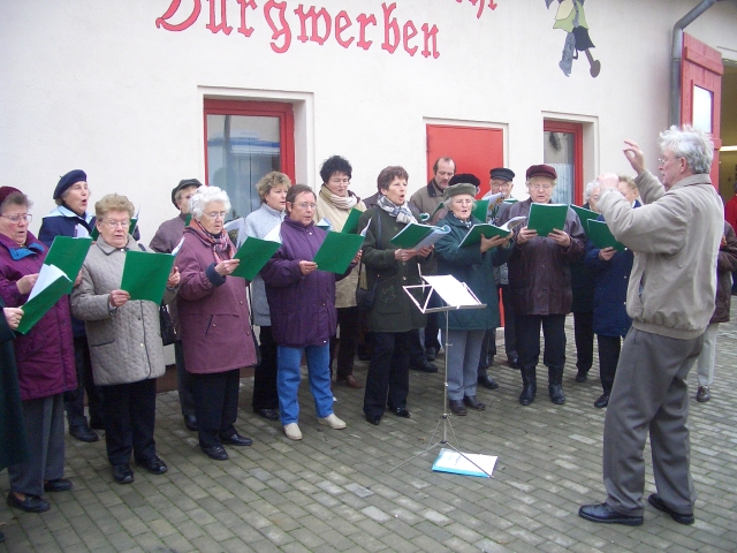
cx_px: 368
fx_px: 745
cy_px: 276
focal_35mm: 35
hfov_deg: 52.6
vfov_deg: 40.7
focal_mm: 5.8
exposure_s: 1/160
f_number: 2.6
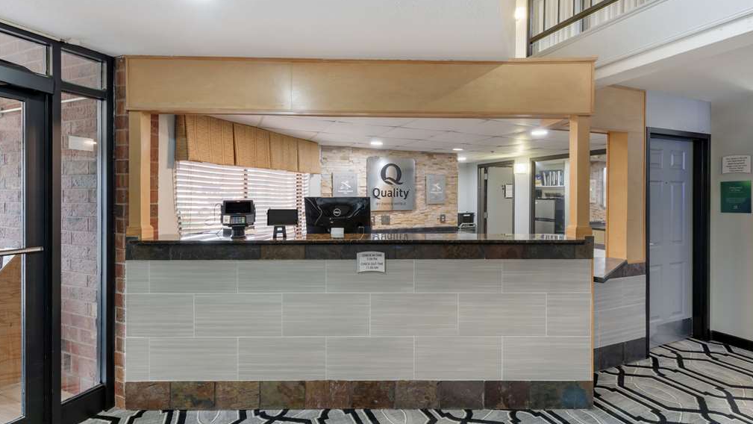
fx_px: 339
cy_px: 214
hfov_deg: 95.9
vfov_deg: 64.0
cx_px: 376
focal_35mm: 17
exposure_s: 1/10
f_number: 11
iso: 400
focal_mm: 16
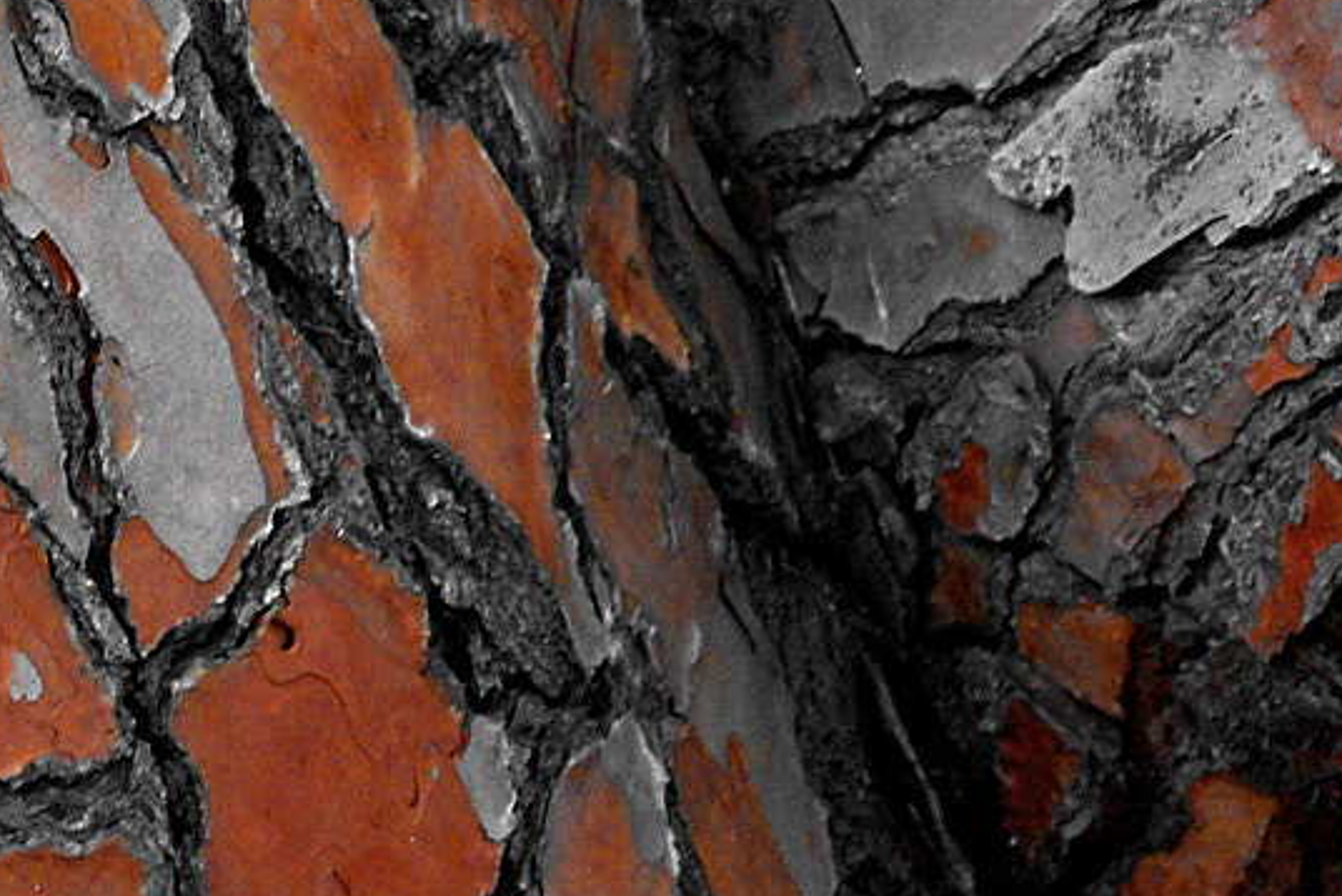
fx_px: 9193
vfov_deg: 5.5
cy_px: -339
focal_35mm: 246
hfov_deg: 8.3
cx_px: 330
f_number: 5.6
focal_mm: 55
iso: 800
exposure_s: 1/30
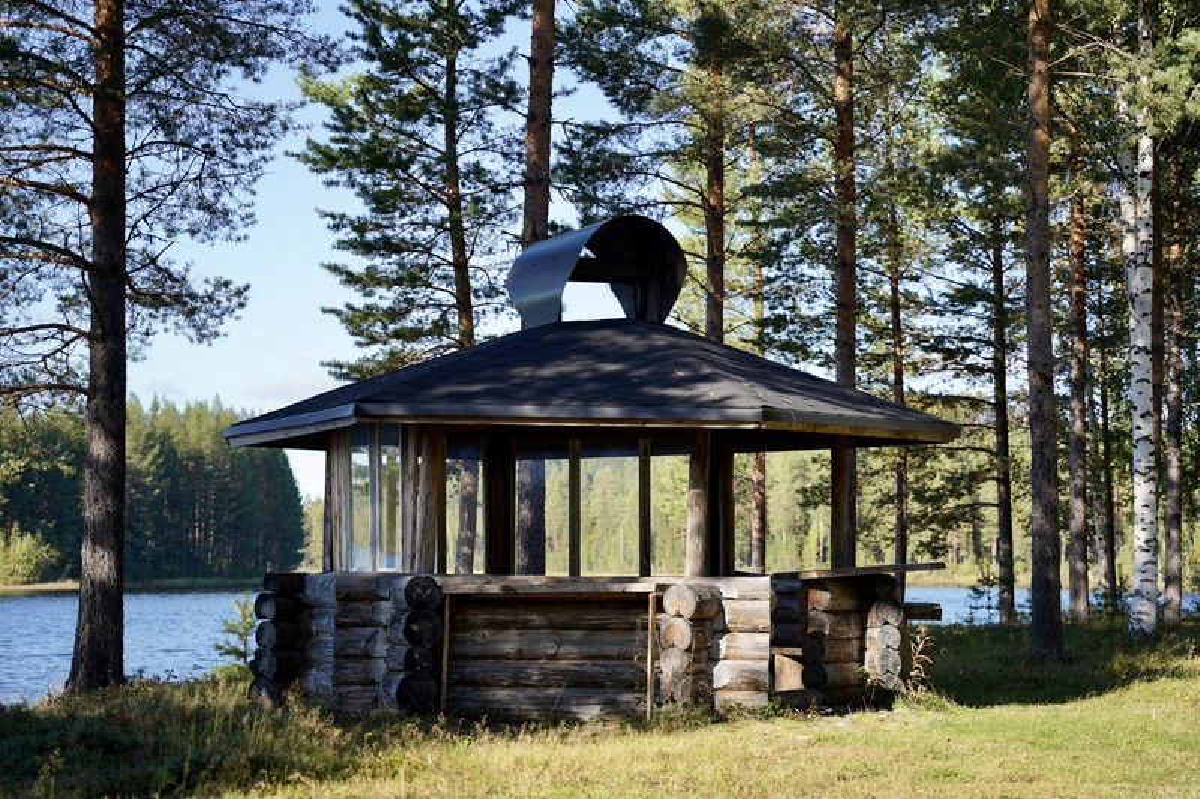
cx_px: 600
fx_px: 2223
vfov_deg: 20.4
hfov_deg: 30.2
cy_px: 400
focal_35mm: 67
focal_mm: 66.7
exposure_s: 1/800
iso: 100
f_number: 2.8
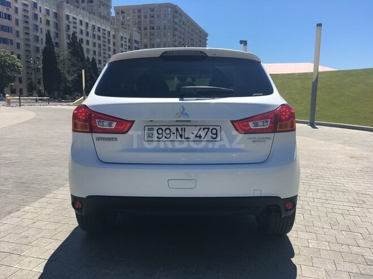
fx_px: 312
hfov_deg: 61.7
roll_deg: -0.7
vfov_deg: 48.2
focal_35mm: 29
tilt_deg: -8.8
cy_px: 140
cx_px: 186
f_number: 2.2
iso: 25
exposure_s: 1/1637
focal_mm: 4.15
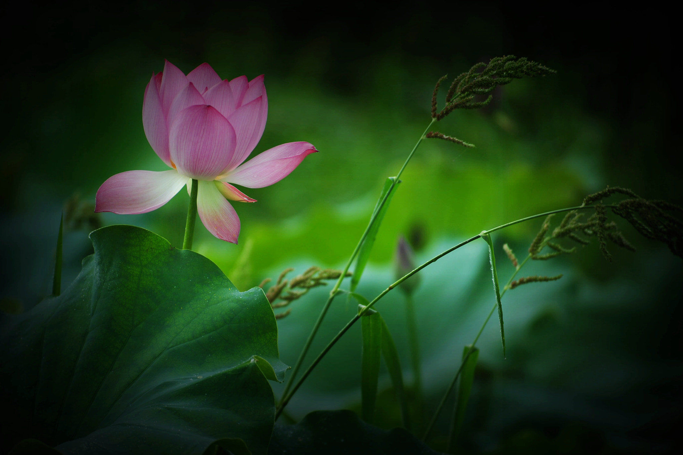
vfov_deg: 3.4
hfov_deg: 5.2
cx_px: 342
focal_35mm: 400
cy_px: 228
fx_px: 7584
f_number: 5.6
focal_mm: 400
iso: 200
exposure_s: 1/500
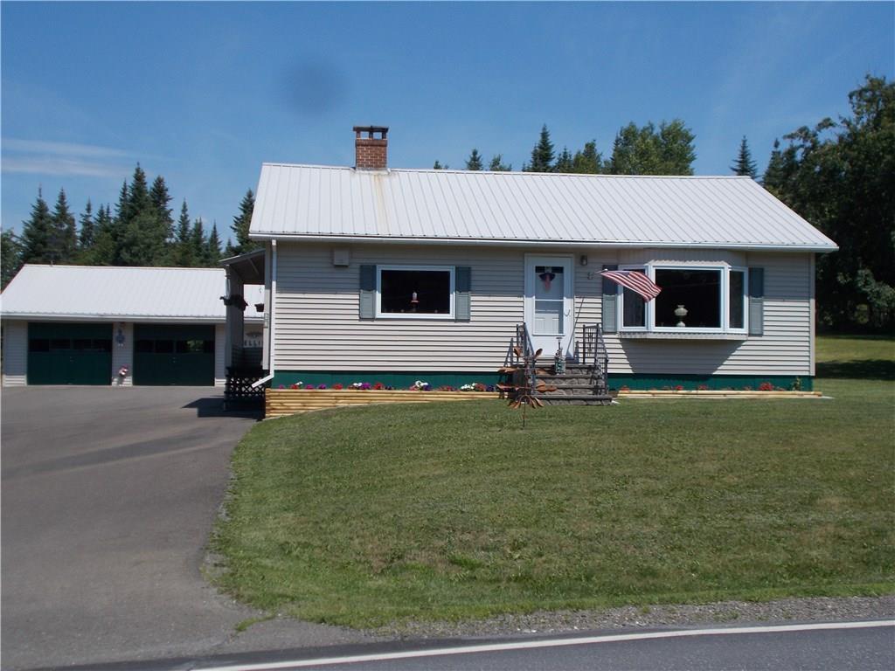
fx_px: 1138
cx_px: 448
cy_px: 336
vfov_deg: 32.9
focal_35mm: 44
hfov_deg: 42.9
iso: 80
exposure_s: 1/160
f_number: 10.6
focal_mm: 7.9
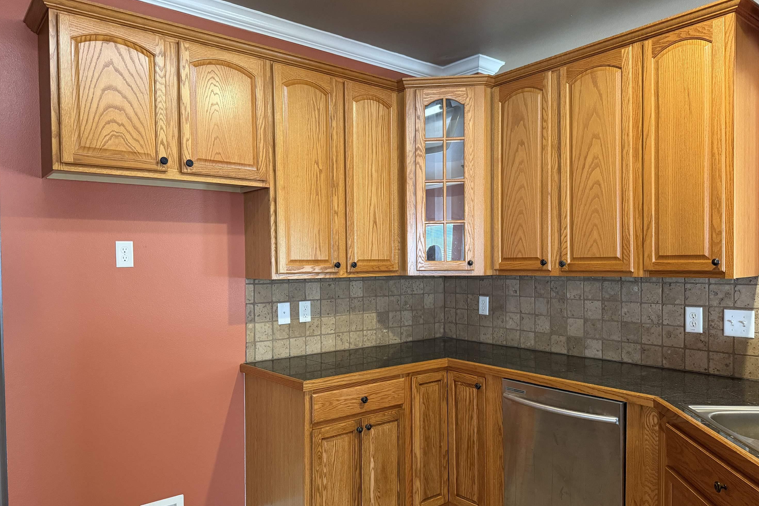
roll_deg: +0.6
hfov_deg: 69.4
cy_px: 274
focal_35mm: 26
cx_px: 375
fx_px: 548
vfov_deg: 49.5
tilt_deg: -1.7
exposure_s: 1/60
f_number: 1.78
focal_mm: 6.76
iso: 500
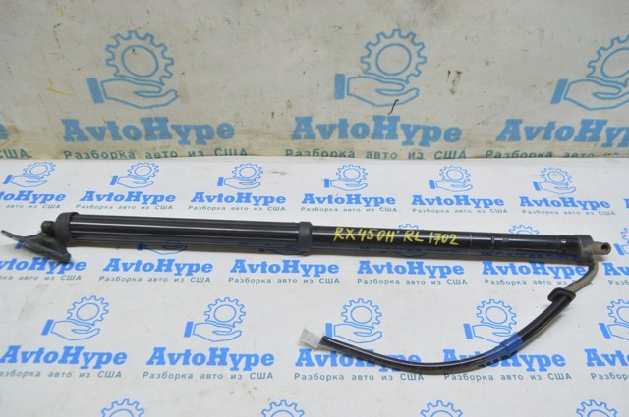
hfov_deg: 62.0
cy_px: 208
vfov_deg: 43.5
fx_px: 523
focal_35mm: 30
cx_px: 314
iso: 400
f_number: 5.6
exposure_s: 1/20
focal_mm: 20
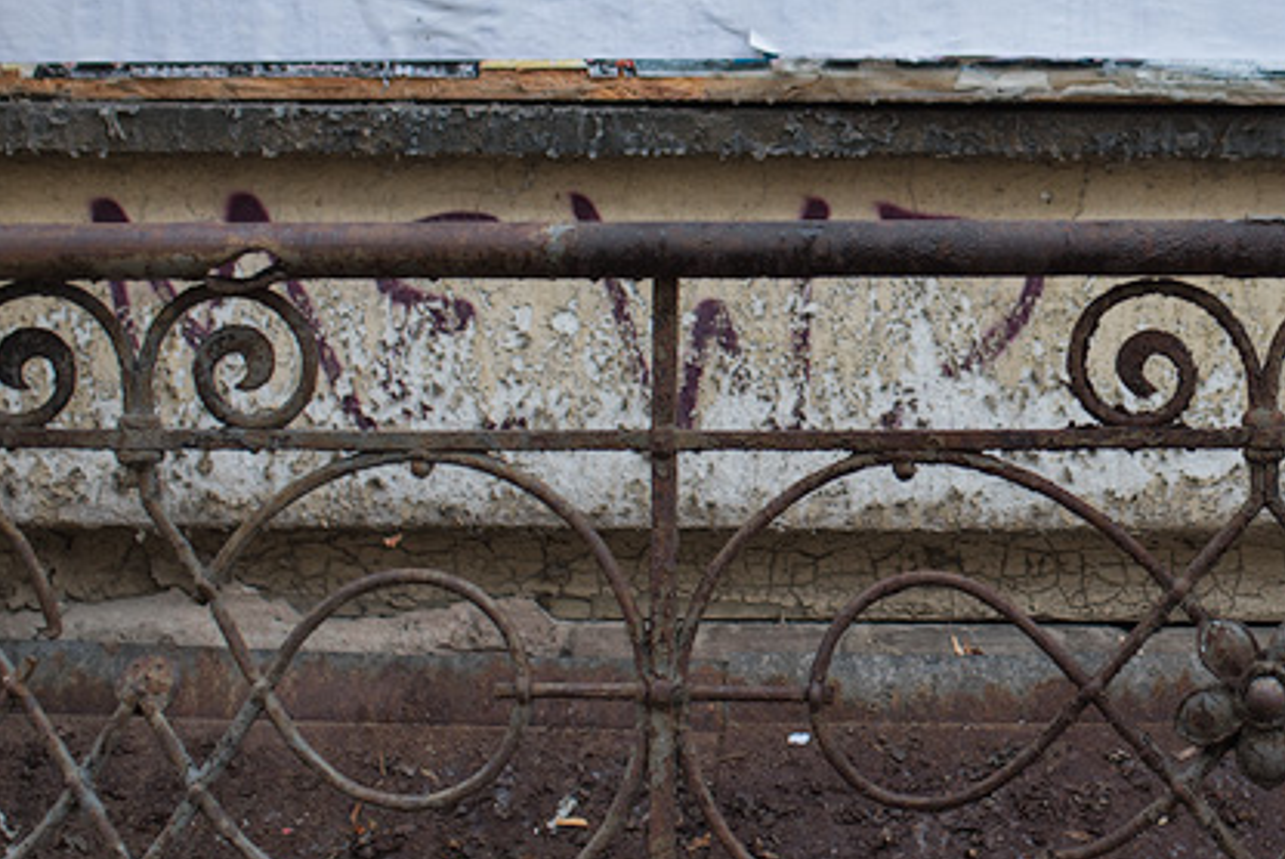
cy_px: 233
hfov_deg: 19.7
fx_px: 3608
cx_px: 1257
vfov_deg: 13.5
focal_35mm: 101
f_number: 2
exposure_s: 1/500
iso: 100
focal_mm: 35
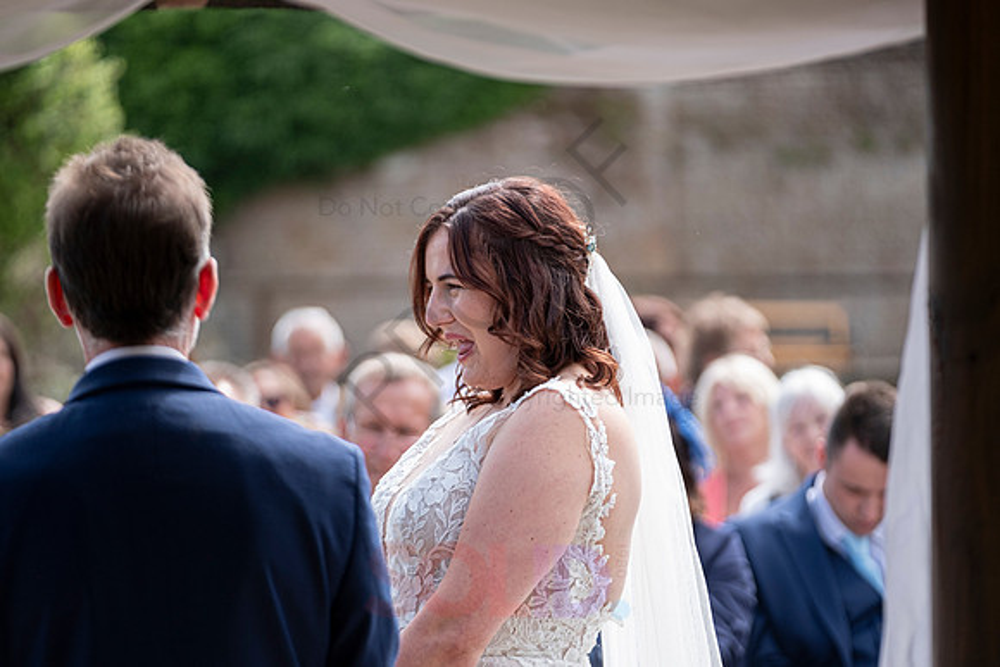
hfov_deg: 9.8
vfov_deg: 6.5
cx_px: 500
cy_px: 334
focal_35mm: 210
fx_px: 5834
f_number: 2.8
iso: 200
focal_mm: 140
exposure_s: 1/1000
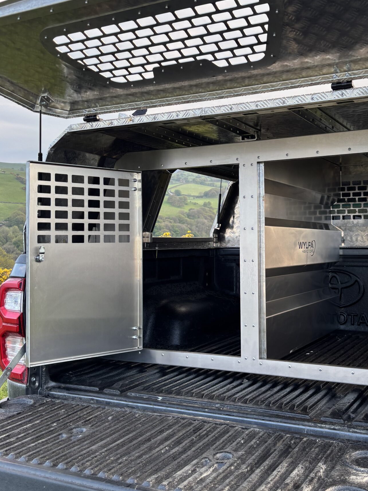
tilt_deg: -5.3
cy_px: 230
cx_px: 234
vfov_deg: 47.8
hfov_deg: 36.6
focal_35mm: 39
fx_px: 553
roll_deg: +0.2
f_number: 1.6
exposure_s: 1/121
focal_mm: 5.96
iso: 40
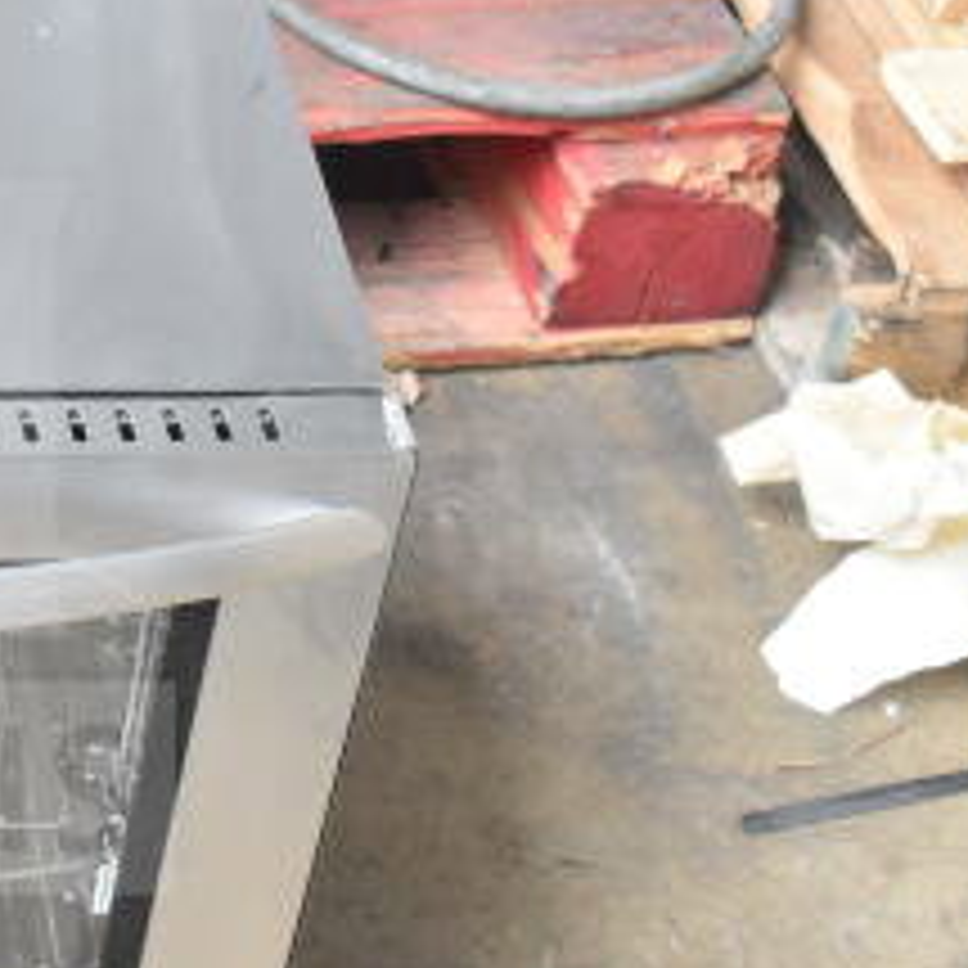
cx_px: -333
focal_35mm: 112
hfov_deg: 14.8
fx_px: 3550
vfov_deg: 15.5
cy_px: 538
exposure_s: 1/160
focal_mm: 31
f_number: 6.3
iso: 1600
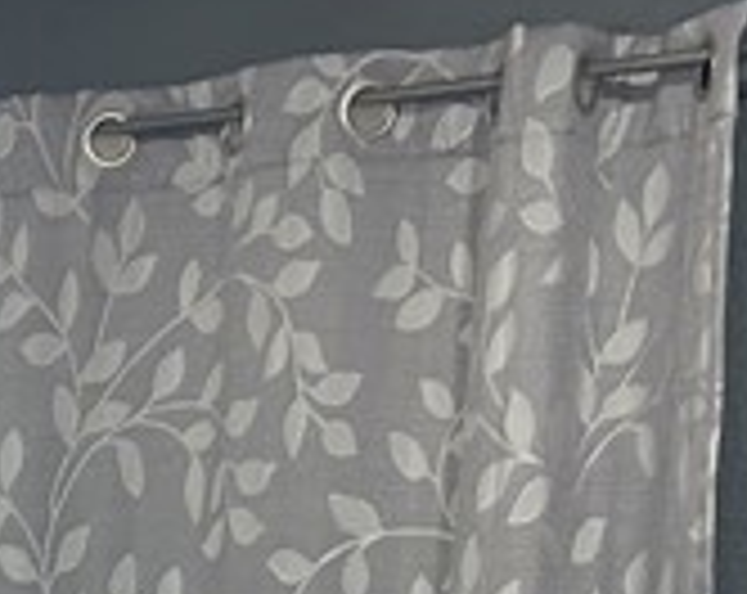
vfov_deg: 8.9
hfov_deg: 11.4
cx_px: -608
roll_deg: +0.1
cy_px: 1377
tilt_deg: -10.4
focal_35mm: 157
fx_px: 3463
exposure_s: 1/60
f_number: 1.5
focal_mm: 5.7
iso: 80
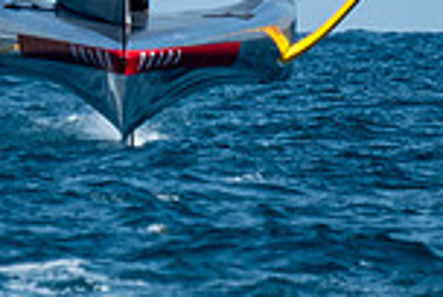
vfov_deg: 0.6
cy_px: 25
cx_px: 72
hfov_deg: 0.9
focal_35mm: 2235
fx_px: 27557
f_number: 4
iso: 200
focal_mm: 300
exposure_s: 1/3200
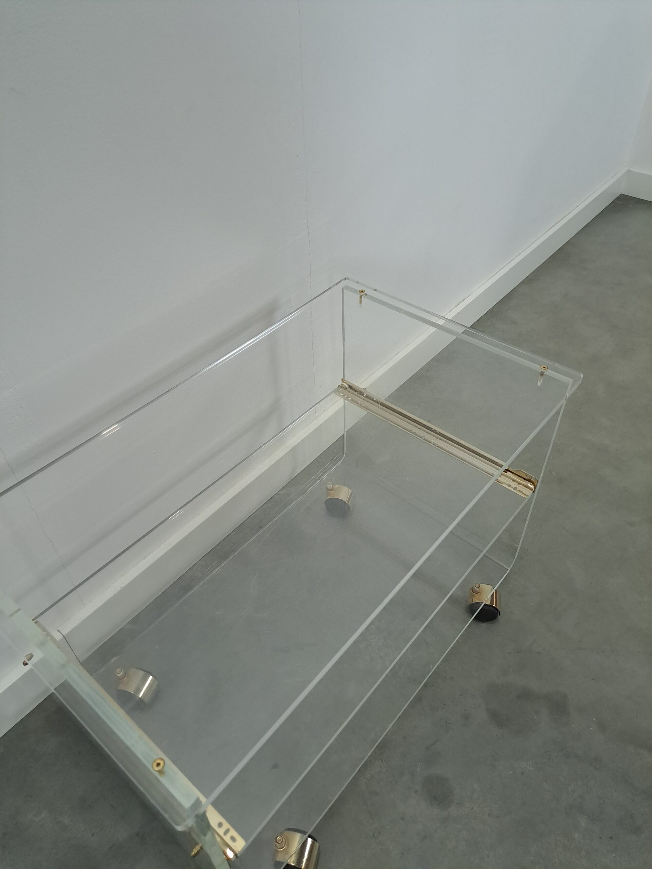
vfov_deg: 71.6
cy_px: 434
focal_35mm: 24
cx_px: 326
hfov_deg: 56.8
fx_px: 603
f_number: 1.8
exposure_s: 1/100
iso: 400
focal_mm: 5.23
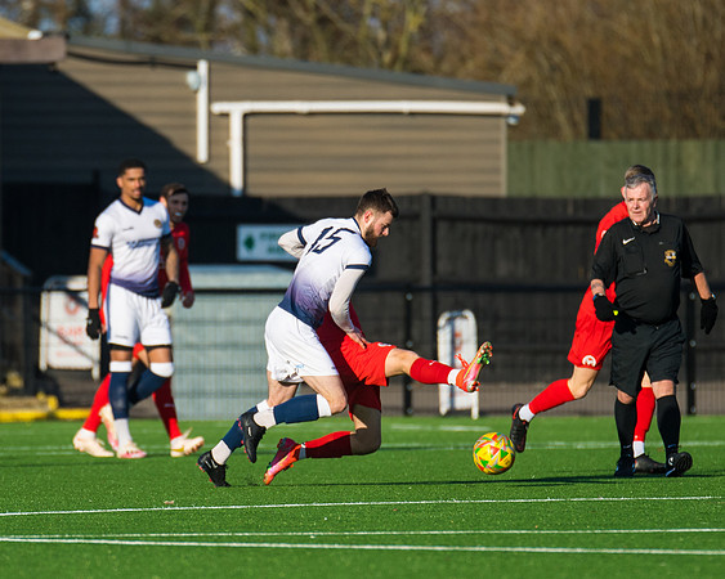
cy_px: 310
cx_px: 257
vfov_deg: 2.5
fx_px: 13110
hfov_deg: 3.2
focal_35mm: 611
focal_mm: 330
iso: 400
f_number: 4
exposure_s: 1/3200
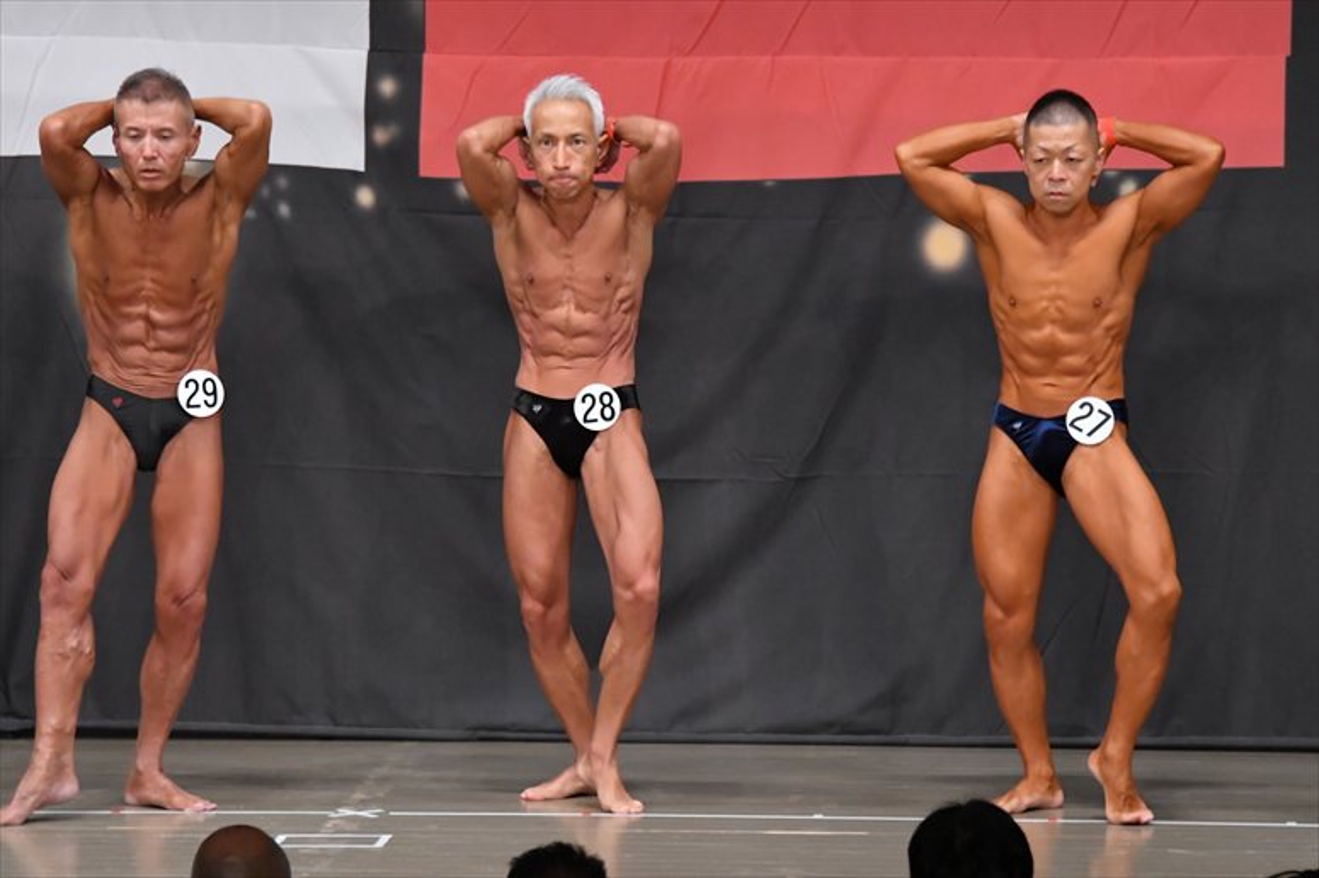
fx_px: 8789
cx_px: 660
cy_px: 439
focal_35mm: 240
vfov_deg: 5.7
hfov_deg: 8.6
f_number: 5.6
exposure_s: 1/400
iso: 5000
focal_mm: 160
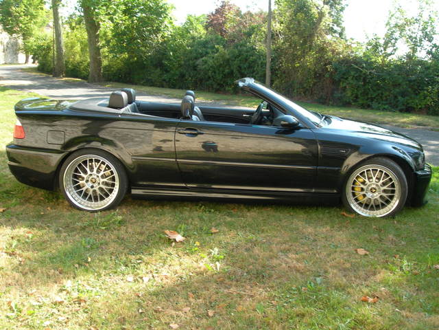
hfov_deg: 49.0
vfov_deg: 37.7
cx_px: 220
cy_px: 165
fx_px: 482
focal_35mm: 38
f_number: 4.8
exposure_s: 1/67.2
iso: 50
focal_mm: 7.8
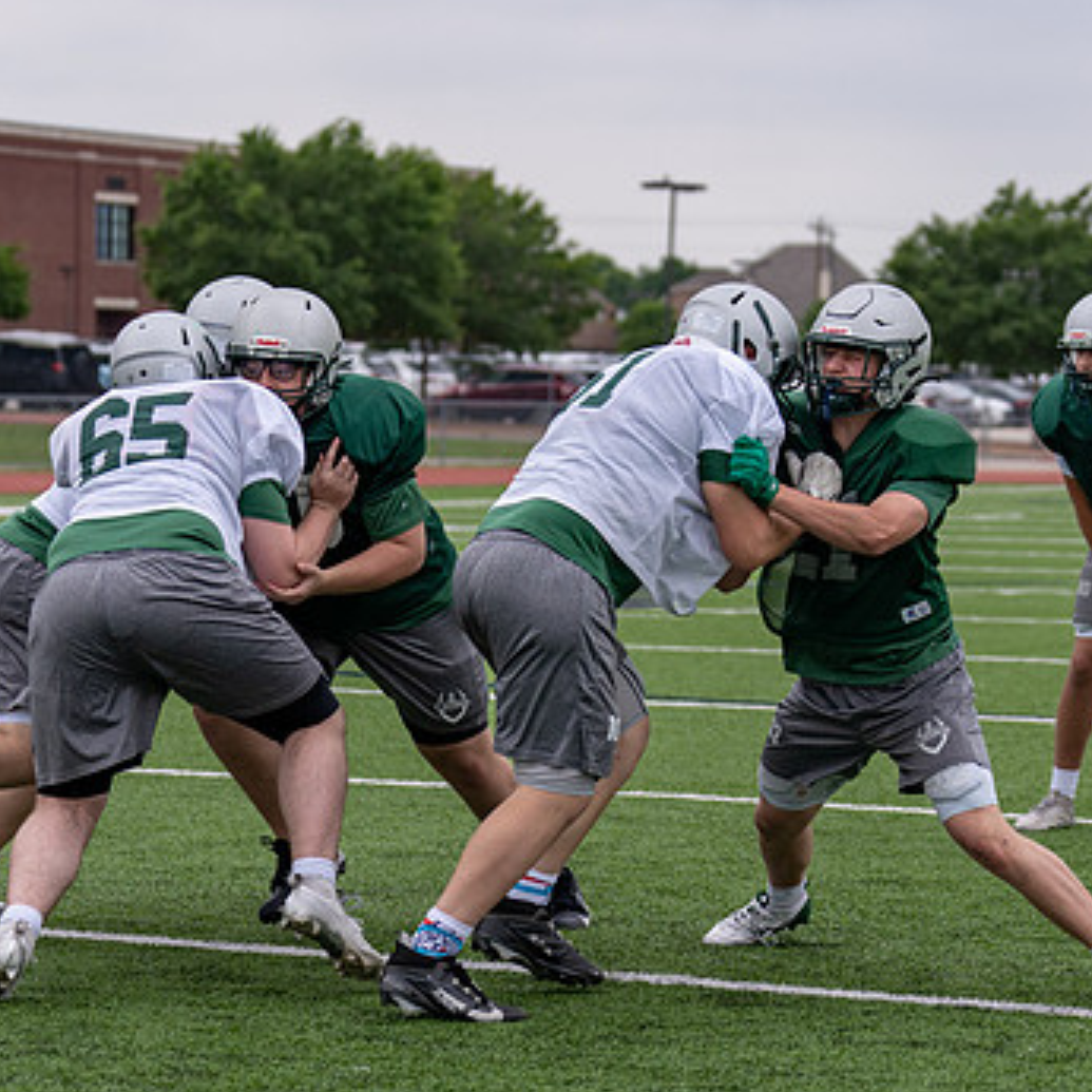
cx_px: 724
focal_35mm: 136
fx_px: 4854
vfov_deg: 12.8
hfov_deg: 12.8
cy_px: 712
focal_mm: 70
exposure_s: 1/2500
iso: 160
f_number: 2.8
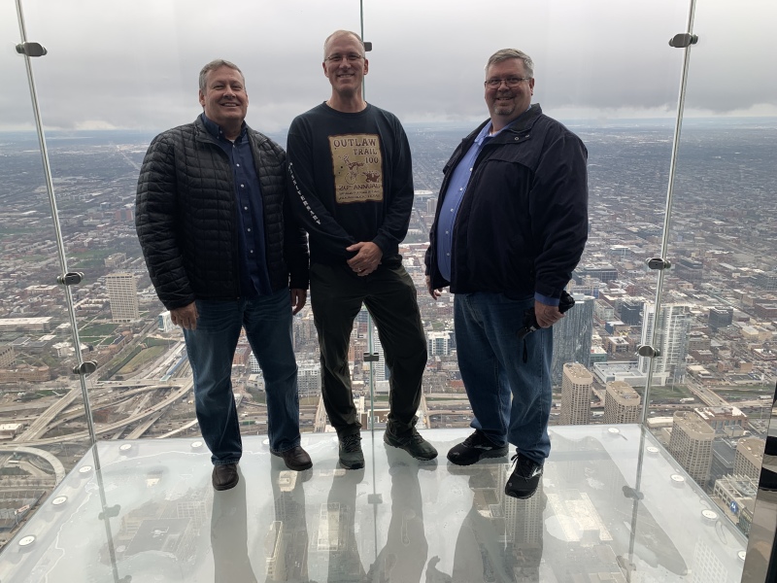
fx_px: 584
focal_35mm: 26
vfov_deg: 53.1
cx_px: 388
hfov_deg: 67.3
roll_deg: +0.6
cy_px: 292
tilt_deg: -13.0
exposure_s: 1/123
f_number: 1.8
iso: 25
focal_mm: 4.25
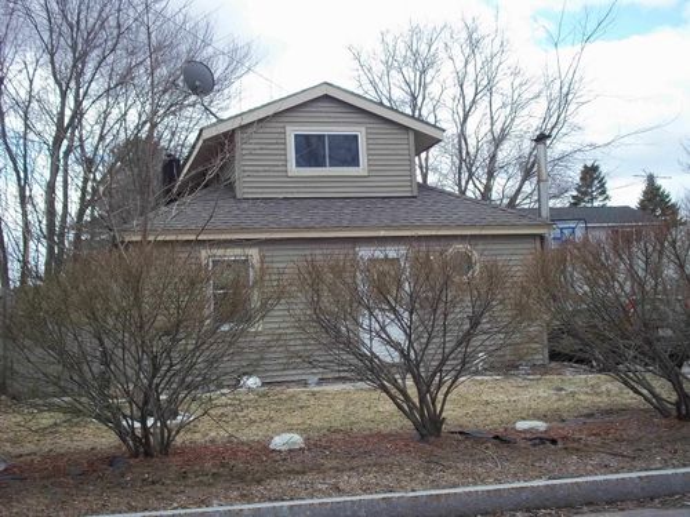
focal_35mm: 46
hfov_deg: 41.2
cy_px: 258
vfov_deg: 31.5
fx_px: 917
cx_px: 345
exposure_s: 1/400
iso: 80
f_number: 3.5
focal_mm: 8.2
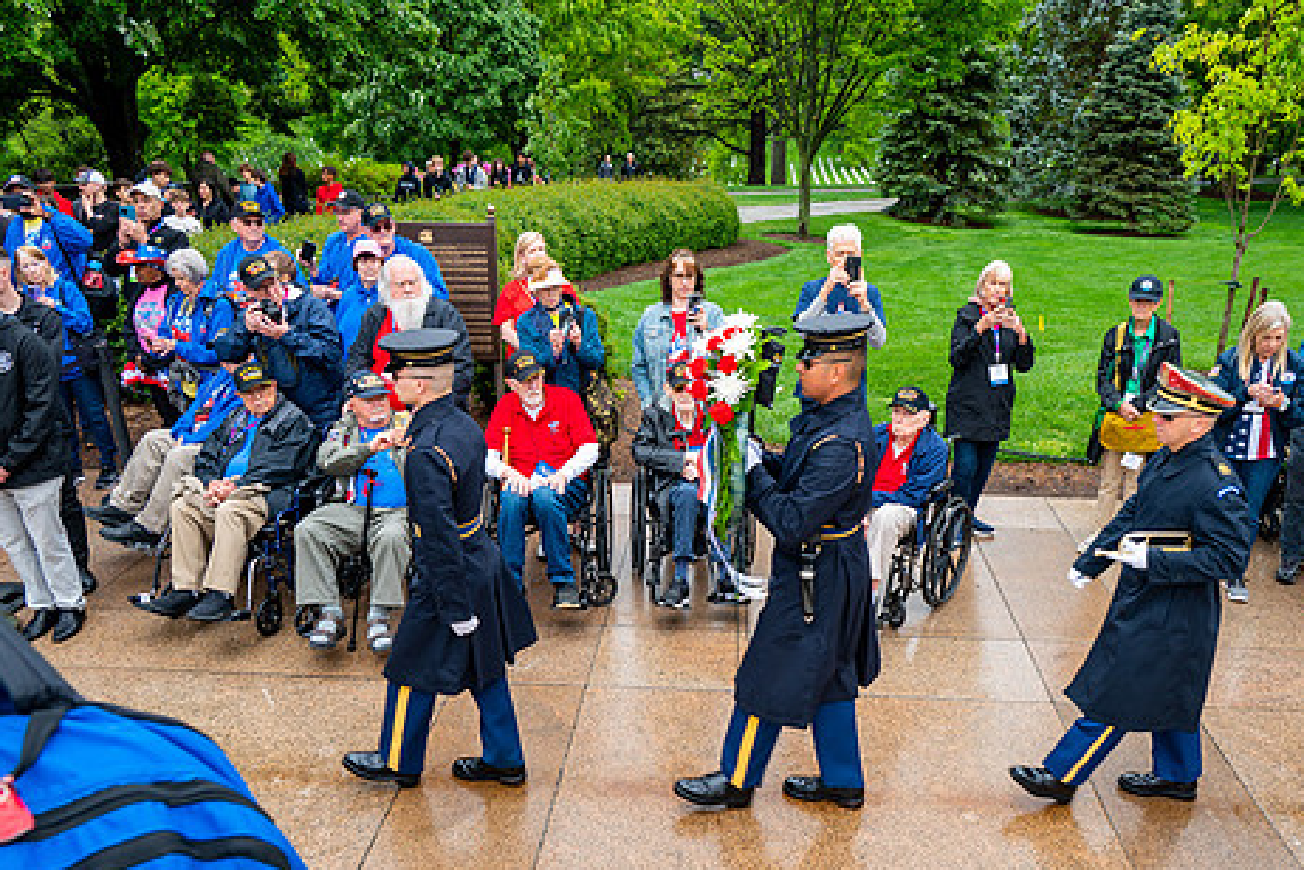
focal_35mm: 32
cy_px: 537
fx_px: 1159
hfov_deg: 58.6
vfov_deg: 40.9
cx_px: 720
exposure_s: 1/100
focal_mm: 25.5
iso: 220
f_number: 6.3
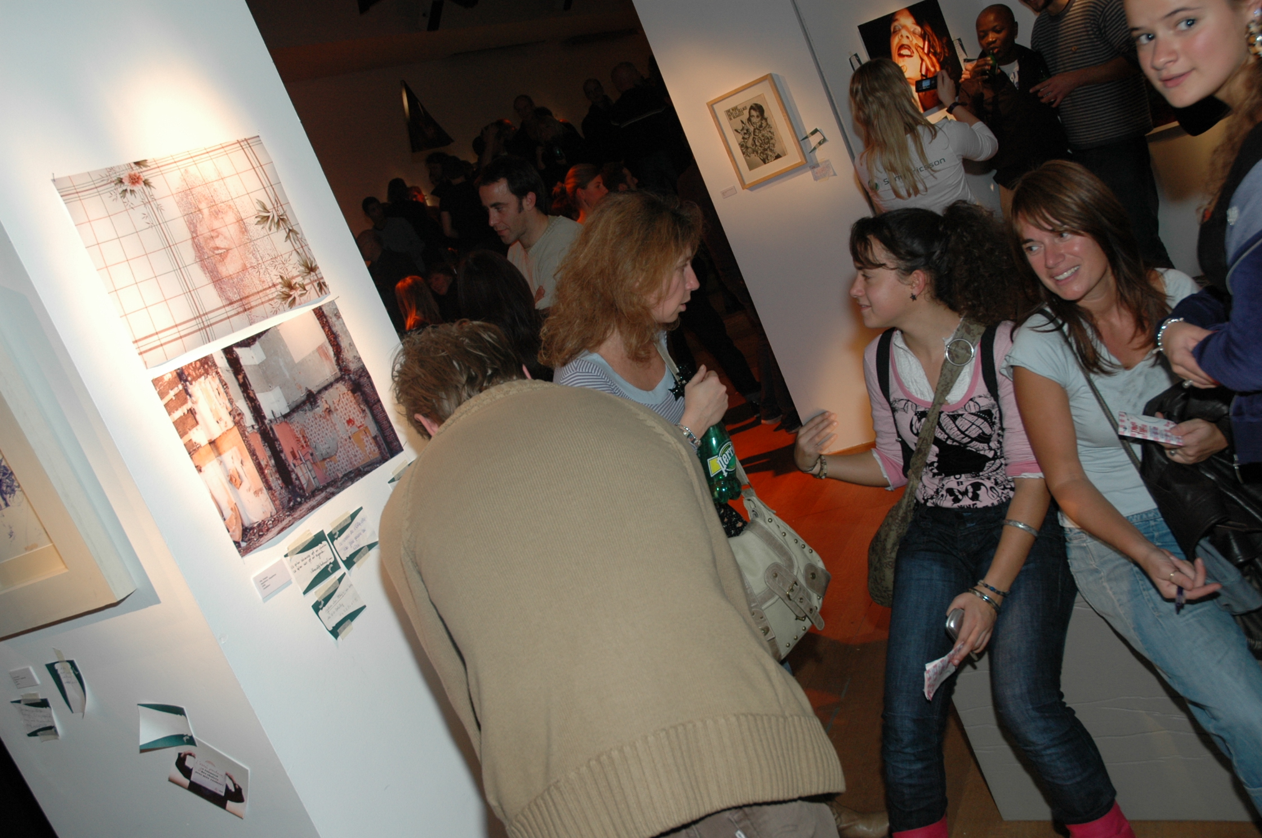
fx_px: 1155
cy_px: 419
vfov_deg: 39.9
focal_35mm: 33
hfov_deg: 57.3
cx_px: 631
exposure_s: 1/60
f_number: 5
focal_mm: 22
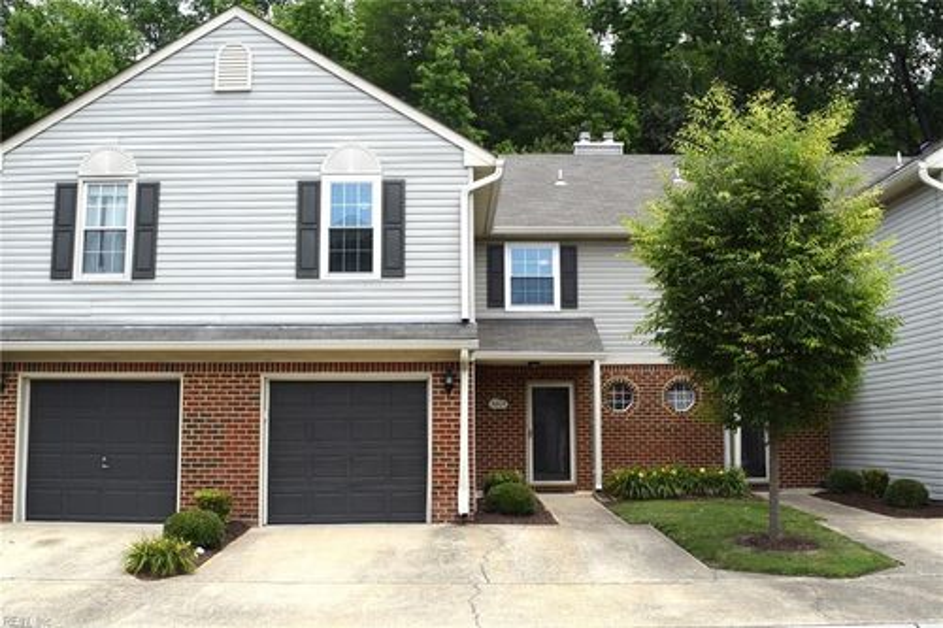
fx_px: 786
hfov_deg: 61.9
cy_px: 314
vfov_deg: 43.6
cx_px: 472
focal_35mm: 30
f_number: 9
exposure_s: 1/320
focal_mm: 20
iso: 200
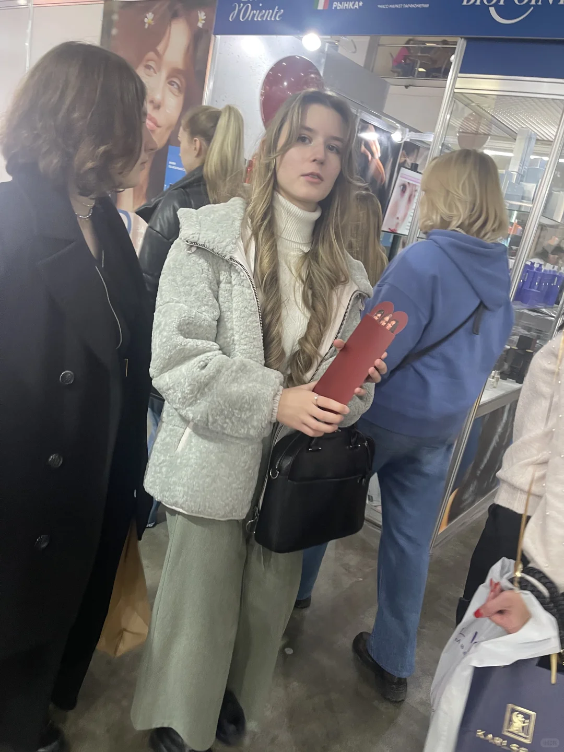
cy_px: 376
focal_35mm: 25
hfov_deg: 54.9
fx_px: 543
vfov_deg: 69.4
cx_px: 282
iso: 200
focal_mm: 5.1
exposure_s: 1/50
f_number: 1.6
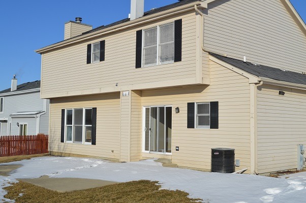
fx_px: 369
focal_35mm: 44
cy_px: 102
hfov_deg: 45.0
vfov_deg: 30.8
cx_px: 153
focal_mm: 29
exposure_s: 1/400
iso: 100
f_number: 10
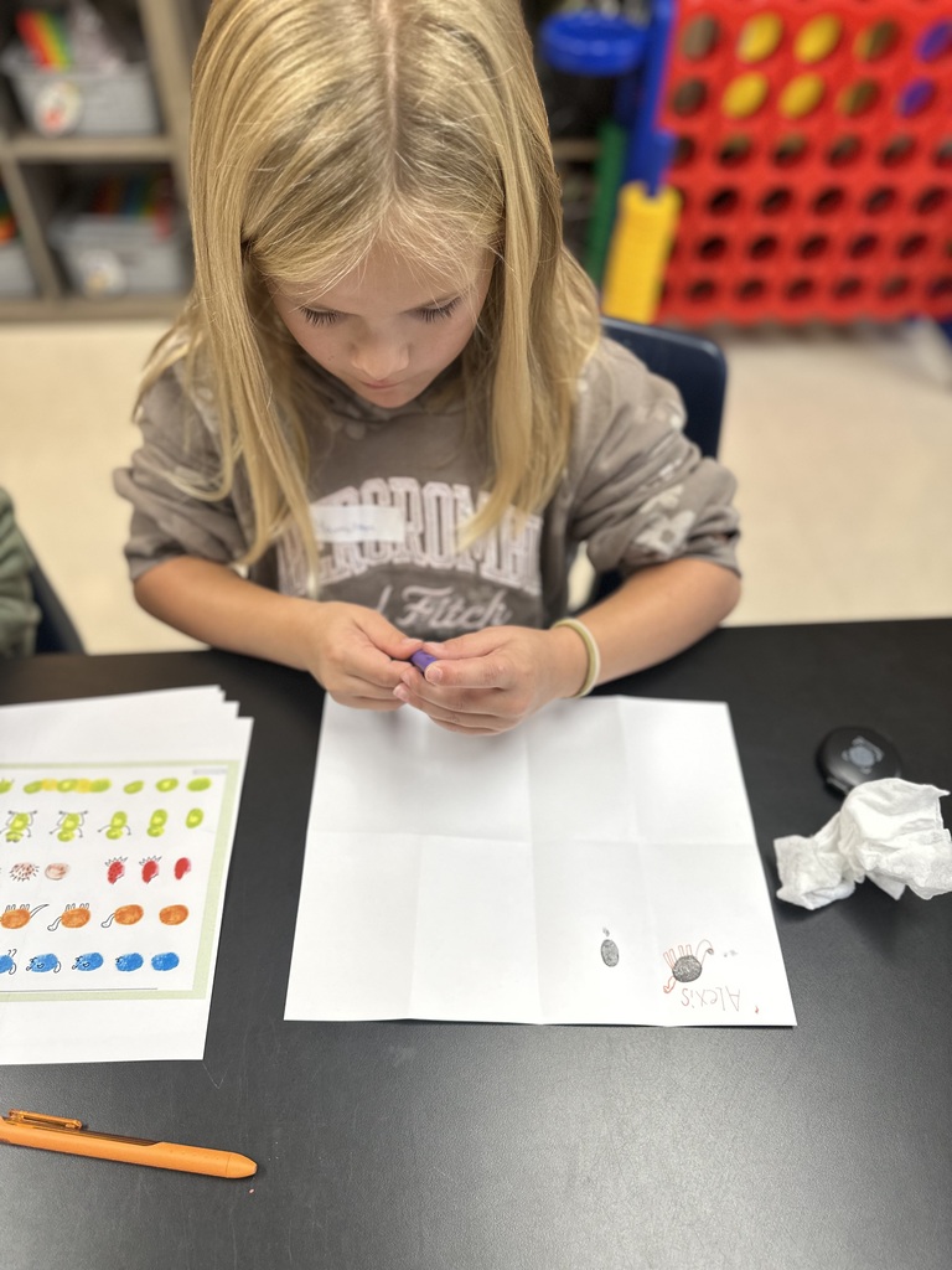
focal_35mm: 24
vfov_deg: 71.6
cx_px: 476
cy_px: 635
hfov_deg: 56.8
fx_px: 880
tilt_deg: -50.3
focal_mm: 6.86
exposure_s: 1/120
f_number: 1.78
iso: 200
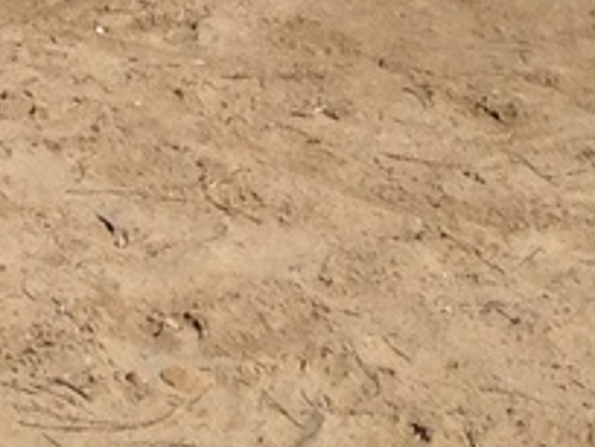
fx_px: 4727
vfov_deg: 4.9
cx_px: -758
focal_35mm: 275
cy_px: -1280
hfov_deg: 6.9
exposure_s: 1/3067
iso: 50
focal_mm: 4.28
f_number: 2.4
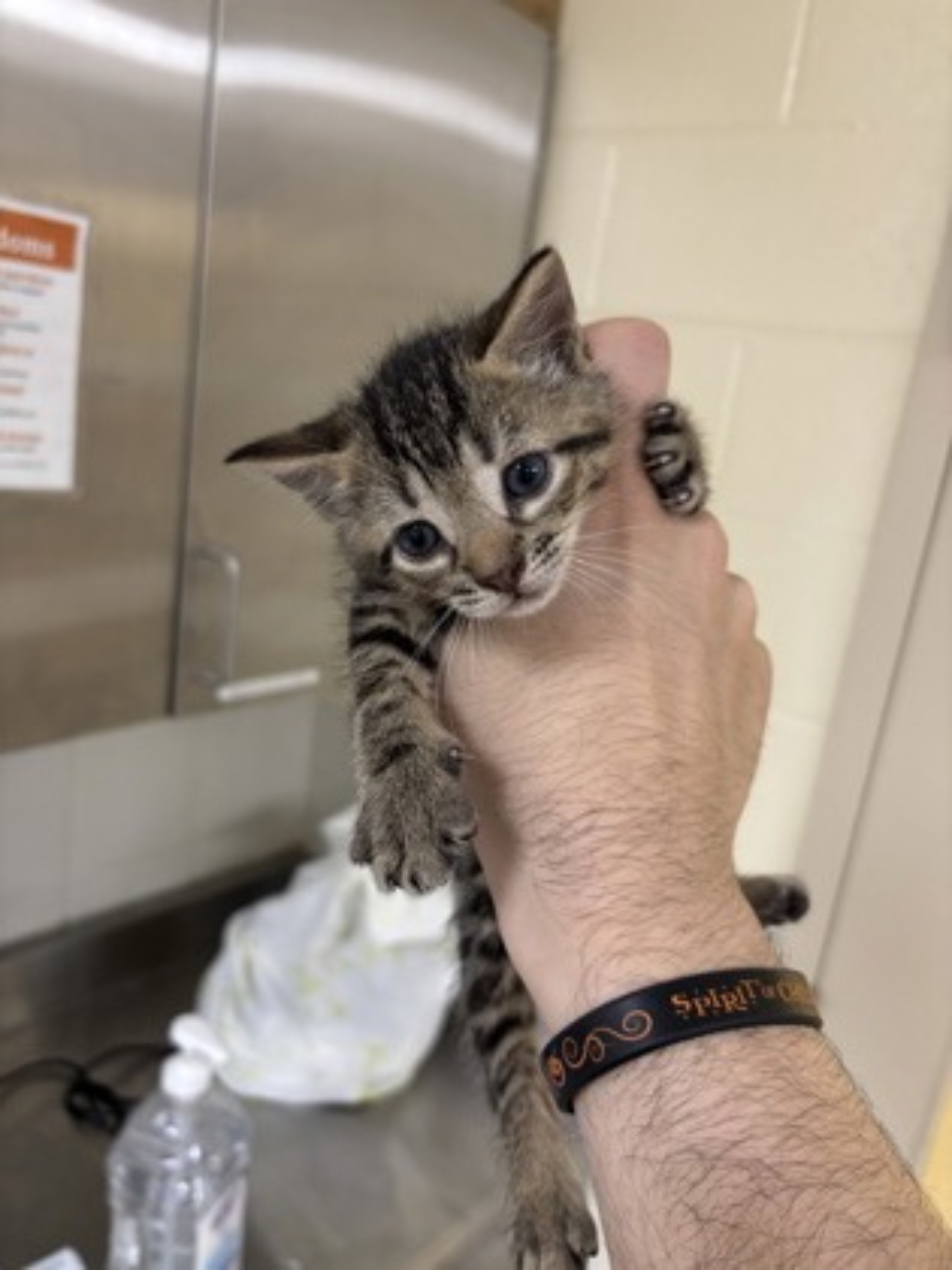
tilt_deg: -13.5
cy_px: 635
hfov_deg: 53.1
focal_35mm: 26
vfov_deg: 67.3
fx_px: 953
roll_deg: -8.1
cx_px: 476
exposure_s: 1/60
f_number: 1.6
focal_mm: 5.96
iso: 250
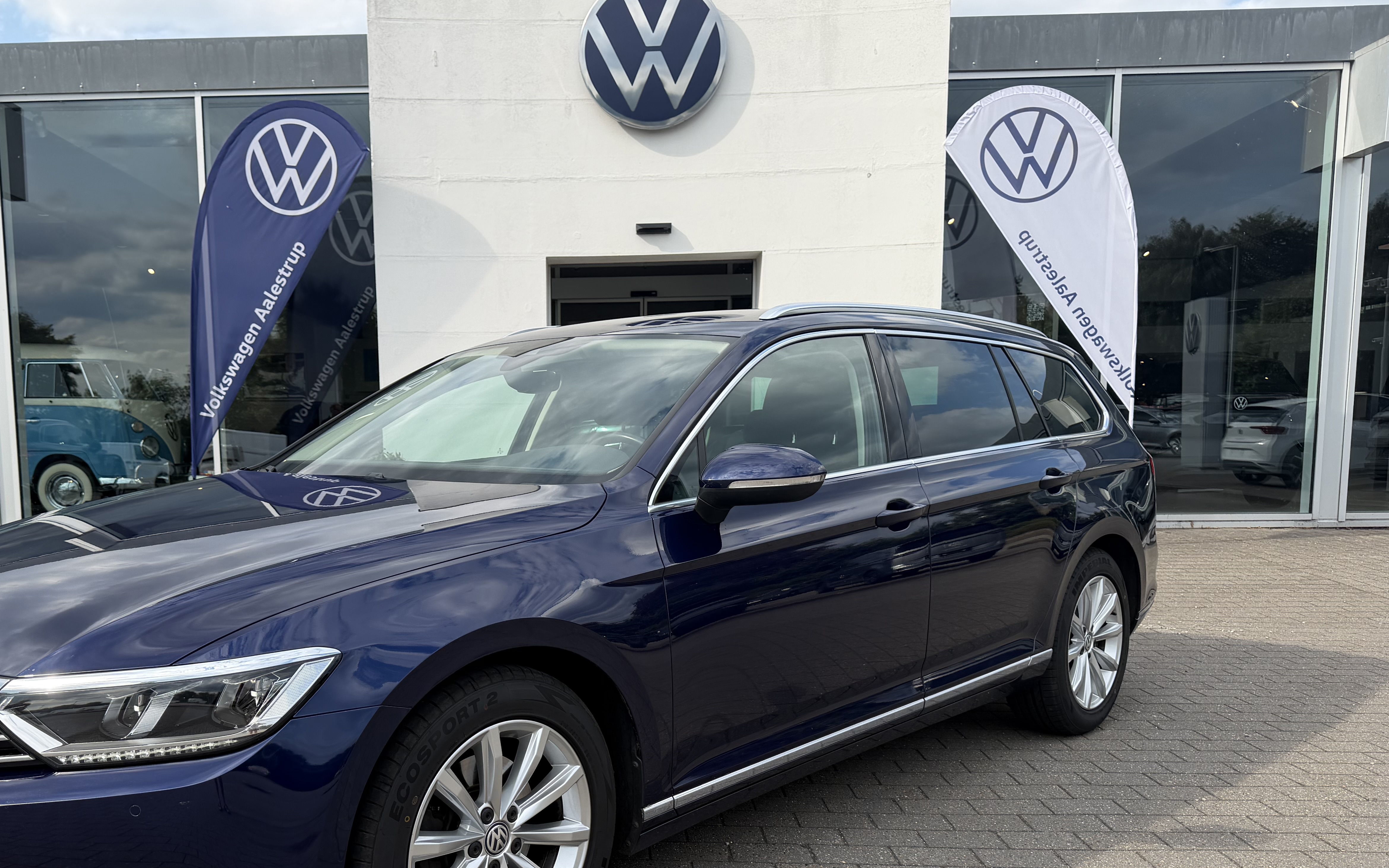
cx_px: 553
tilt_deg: -8.2
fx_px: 1173
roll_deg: +0.5
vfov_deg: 40.0
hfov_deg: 60.7
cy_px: 590
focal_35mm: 31
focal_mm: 6.76
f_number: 1.78
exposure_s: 1/2000
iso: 80
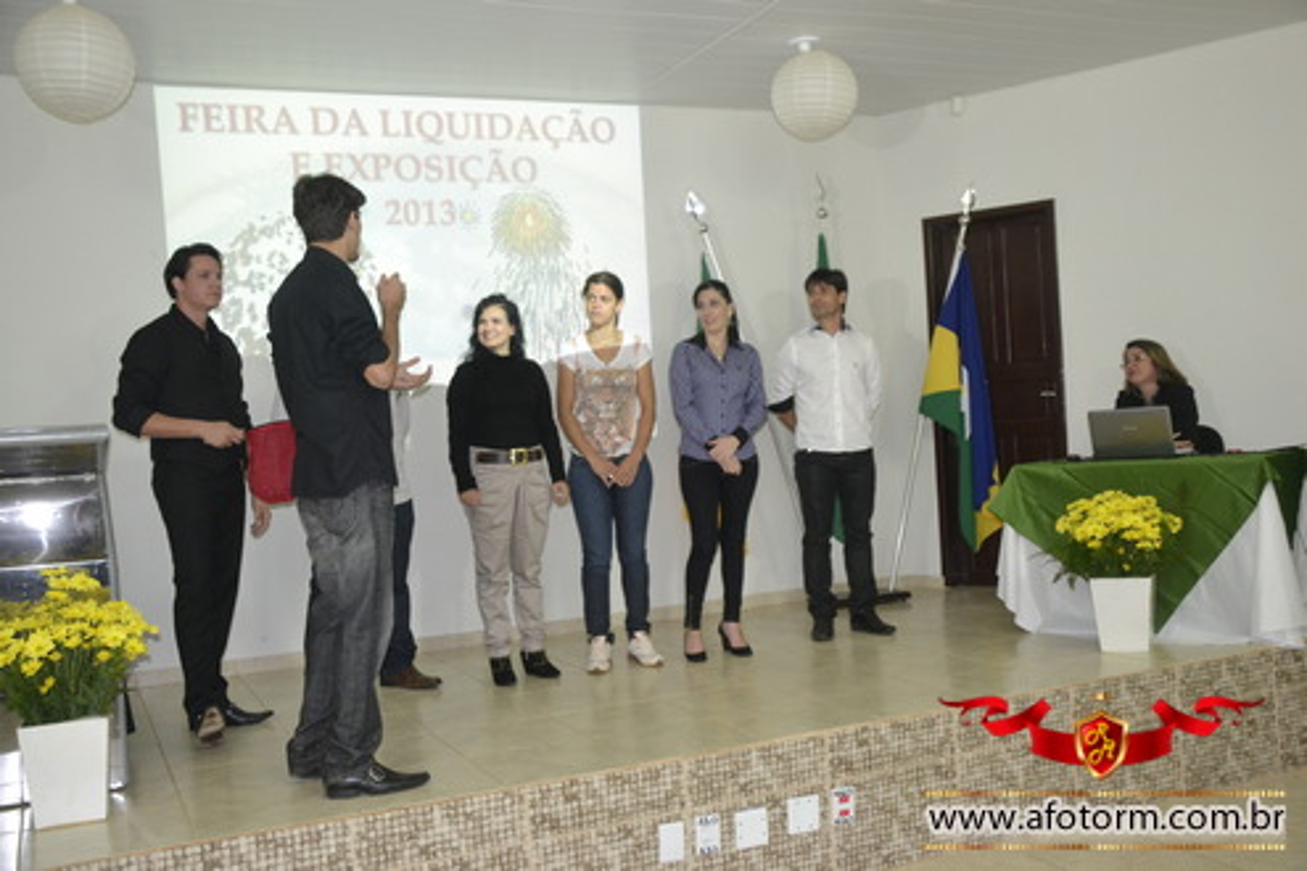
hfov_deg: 53.1
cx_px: 654
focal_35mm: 36
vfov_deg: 36.9
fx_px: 1307
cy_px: 436
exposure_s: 1/60
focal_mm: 24
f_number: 3.8
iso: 1600
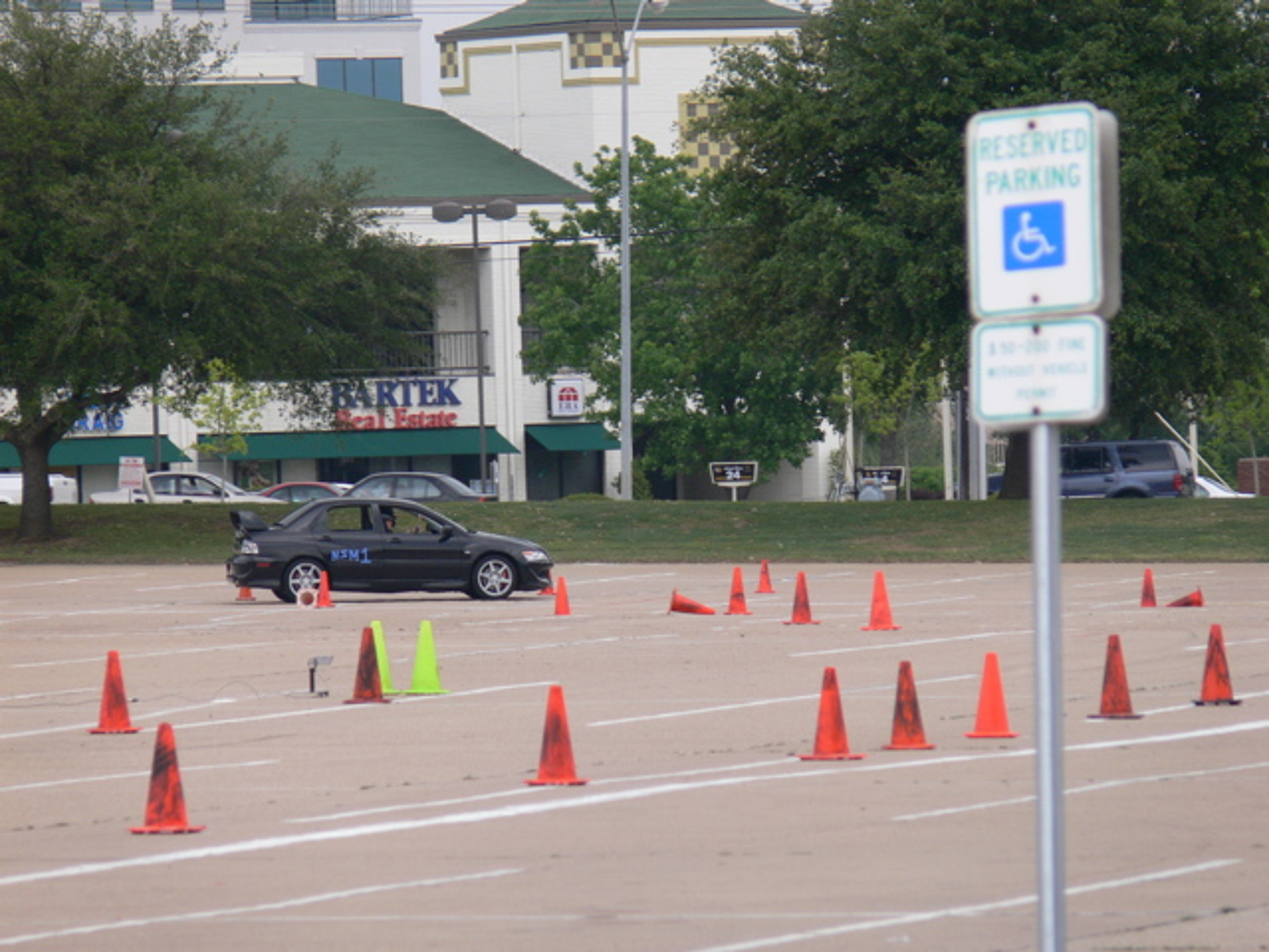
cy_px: 476
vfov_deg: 3.5
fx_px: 15397
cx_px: 634
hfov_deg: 4.7
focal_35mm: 420
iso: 100
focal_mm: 88.8
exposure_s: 1/640
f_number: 4.5
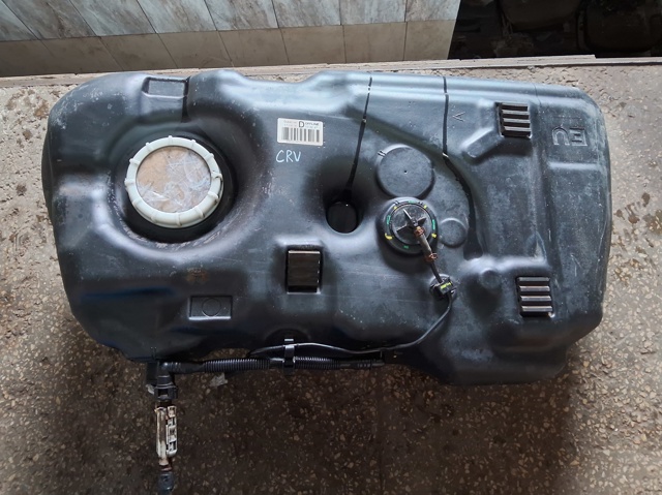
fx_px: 497
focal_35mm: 26
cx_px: 331
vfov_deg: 53.0
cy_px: 248
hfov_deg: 67.3
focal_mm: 3.98
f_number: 1.8
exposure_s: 1/25
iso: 800
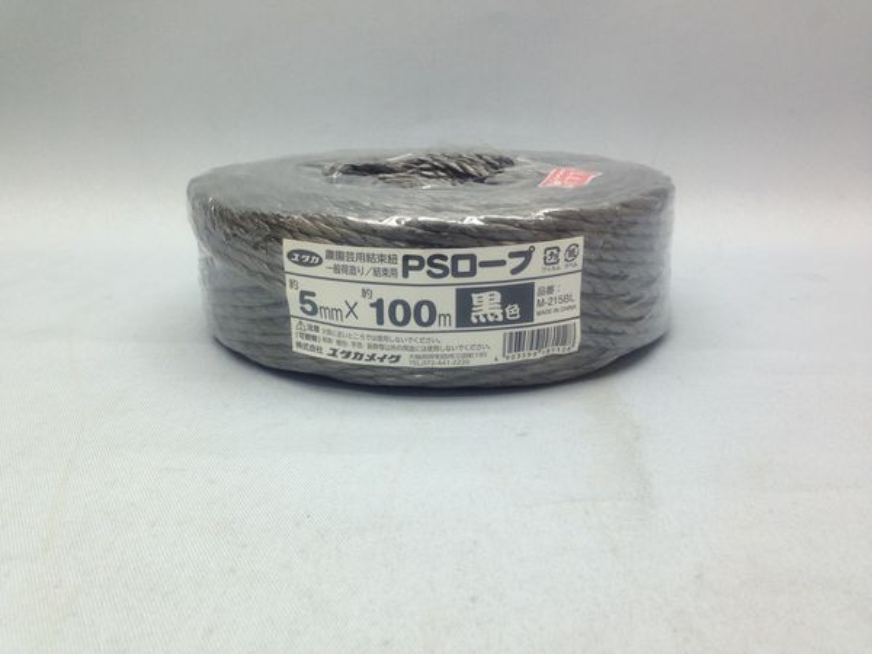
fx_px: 831
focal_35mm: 33
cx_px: 436
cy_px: 327
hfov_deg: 55.4
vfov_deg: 42.9
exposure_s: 1/60
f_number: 2.4
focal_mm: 4.12
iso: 64
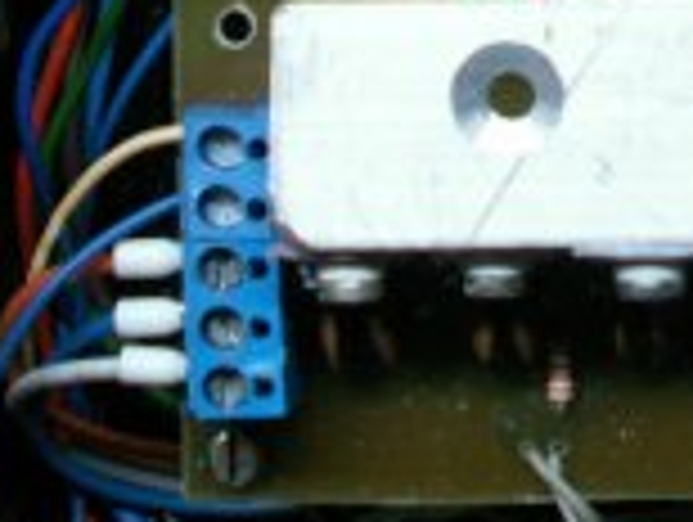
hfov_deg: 14.2
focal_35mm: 136
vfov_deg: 10.5
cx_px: 742
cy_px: -306
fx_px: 2727
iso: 160
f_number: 2.8
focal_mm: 5.86
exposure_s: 1/30
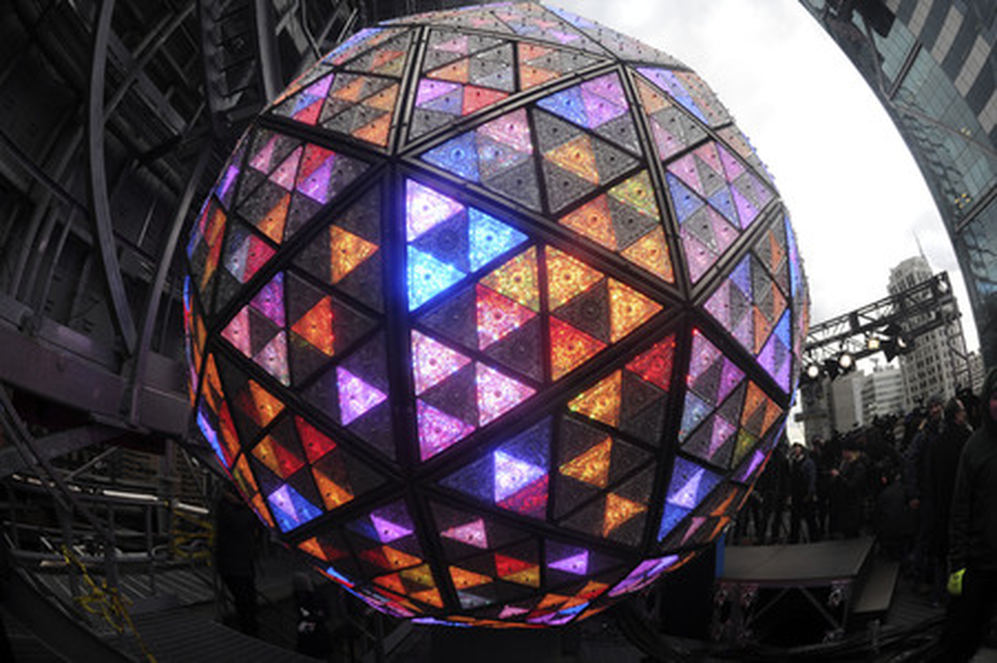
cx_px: 498
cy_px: 332
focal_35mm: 16
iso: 500
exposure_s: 1/500
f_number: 5.6
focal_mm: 16
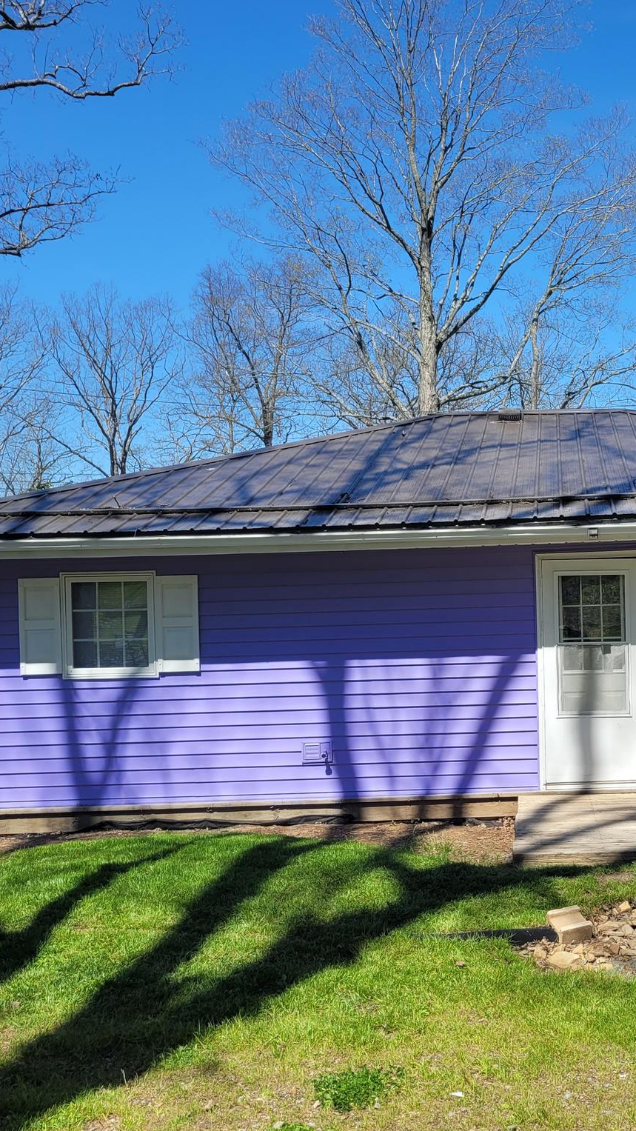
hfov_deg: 30.2
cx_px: 542
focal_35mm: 38
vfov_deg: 52.8
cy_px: 568
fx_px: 1139
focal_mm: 5.4
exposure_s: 1/1765
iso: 40
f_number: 1.8
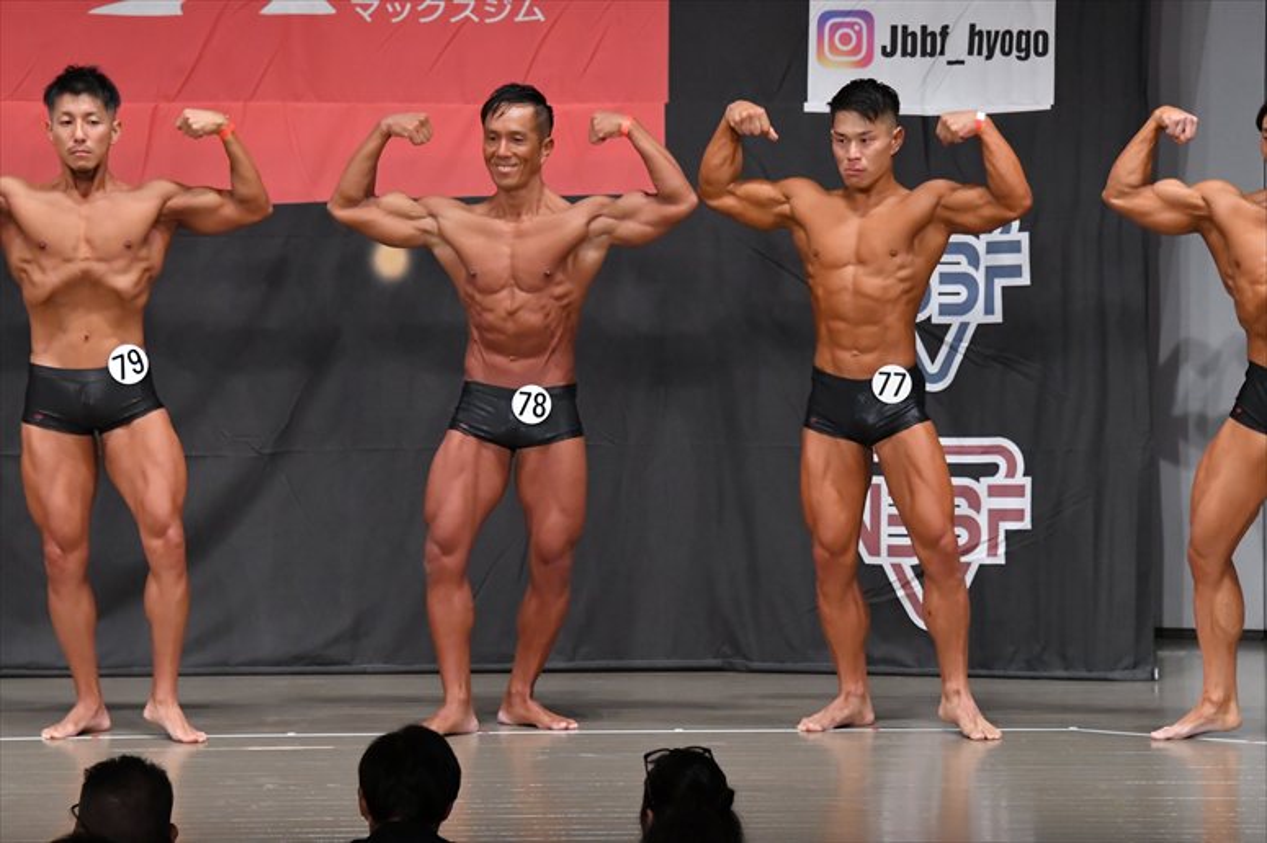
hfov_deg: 10.2
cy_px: 422
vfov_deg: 6.8
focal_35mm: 202
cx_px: 634
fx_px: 7106
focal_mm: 135
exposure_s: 1/400
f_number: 5.6
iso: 5000
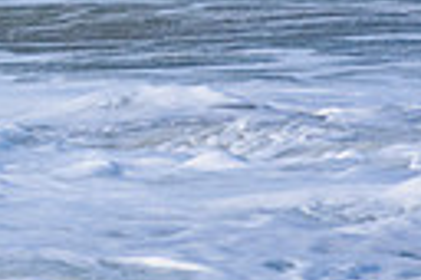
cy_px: -298
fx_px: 39664
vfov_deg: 0.4
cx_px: -349
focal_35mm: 3396
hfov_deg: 0.6
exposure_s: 1/2000
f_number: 5.6
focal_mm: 500
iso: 450
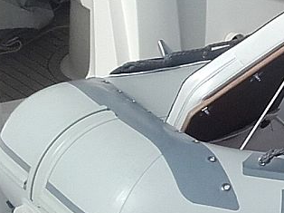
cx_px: 454
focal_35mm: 158
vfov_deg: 9.3
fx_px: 1295
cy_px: -42
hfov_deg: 11.8
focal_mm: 3.31
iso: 50
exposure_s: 1/2260
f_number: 2.2
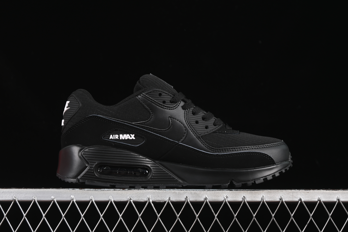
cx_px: 174
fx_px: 725
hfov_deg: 27.0
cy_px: 116
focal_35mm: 75
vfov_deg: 18.2
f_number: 6.3
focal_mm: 50
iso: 160
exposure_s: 1/50
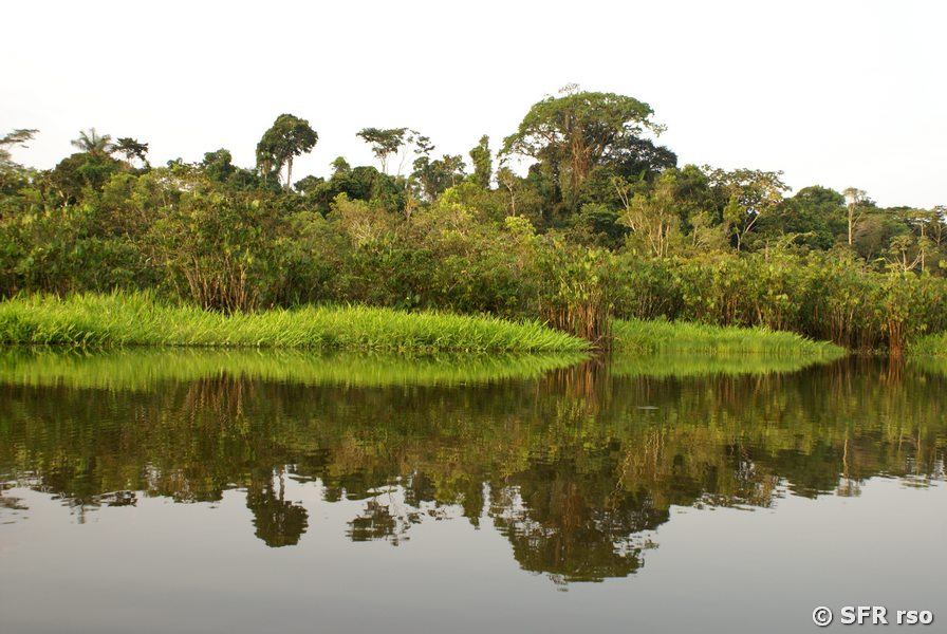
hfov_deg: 49.5
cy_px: 317
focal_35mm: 39
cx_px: 474
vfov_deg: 34.3
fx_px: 1027
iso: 100
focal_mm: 26
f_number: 6.3
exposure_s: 1/60
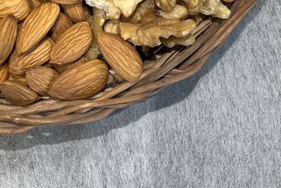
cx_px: 15
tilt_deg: -71.8
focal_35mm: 97
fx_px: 757
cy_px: -157
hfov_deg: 20.5
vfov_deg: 12.7
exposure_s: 1/100
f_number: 1.6
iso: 64
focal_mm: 5.1
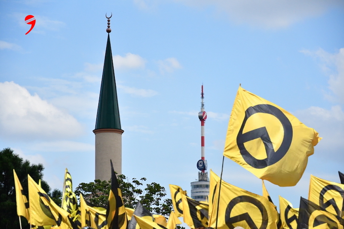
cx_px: 172
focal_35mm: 157
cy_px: 114
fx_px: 1500
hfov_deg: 13.1
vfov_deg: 8.7
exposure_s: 1/8000
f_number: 5.6
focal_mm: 105
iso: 2500
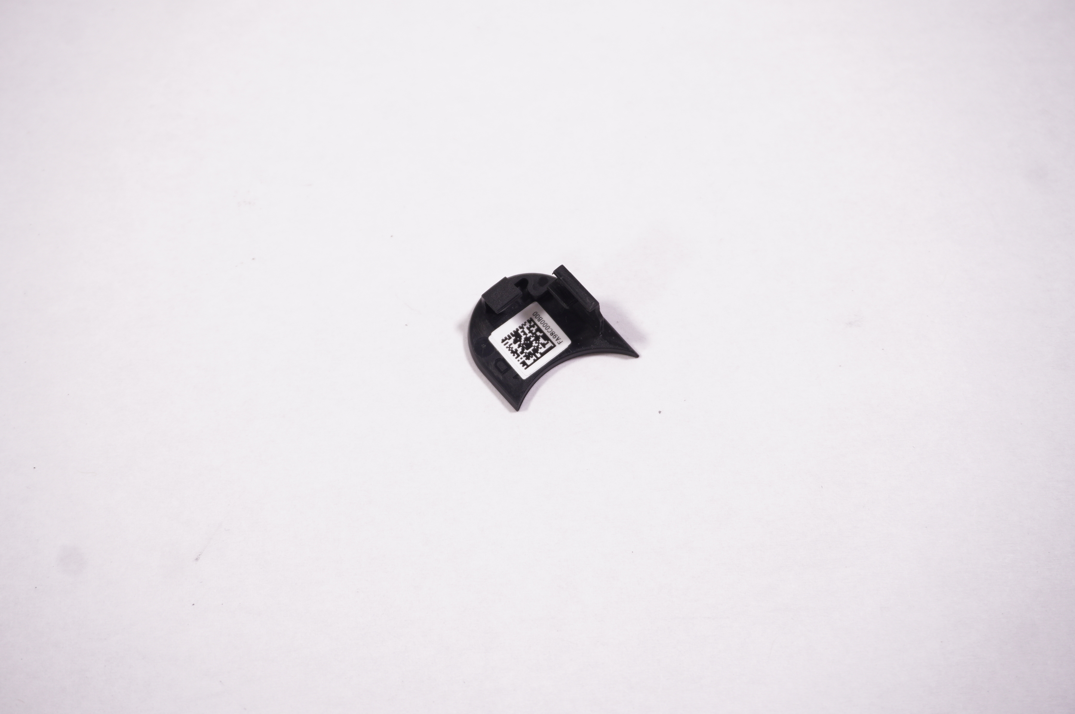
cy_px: 357
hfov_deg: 41.1
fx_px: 1432
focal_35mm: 48
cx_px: 538
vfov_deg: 28.0
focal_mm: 32
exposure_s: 1/80
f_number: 5.6
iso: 320
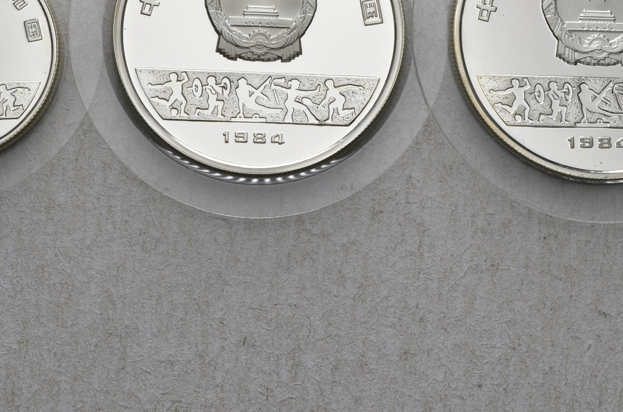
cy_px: 82
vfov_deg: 15.2
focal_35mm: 89
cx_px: 291
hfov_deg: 22.9
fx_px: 1537
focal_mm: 36
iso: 400
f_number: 14
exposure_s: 1/200
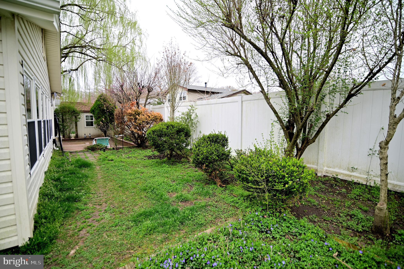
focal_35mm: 16
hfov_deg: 96.8
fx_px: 179
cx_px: 202
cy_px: 134
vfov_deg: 73.7
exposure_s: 1/250
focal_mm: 16
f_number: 2.8
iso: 100
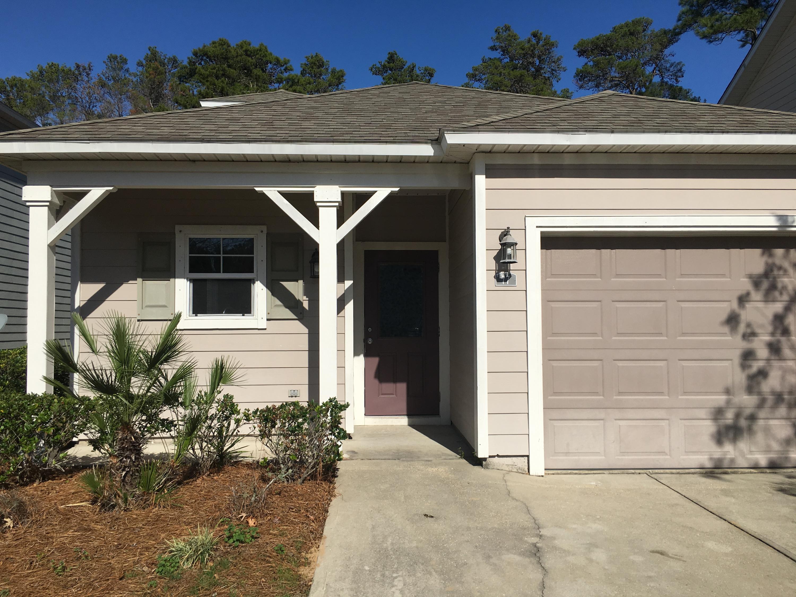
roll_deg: +0.2
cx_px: 398
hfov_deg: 61.7
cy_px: 298
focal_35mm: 29
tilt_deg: +2.8
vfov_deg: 48.2
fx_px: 667
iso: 25
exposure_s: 1/3497
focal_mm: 4.15
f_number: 2.2
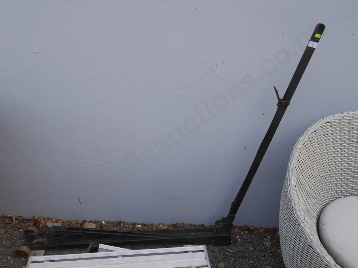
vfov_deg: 44.2
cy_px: 134
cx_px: 179
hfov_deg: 56.8
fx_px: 331
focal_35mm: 32
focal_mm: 16
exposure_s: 1/60
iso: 400
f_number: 10
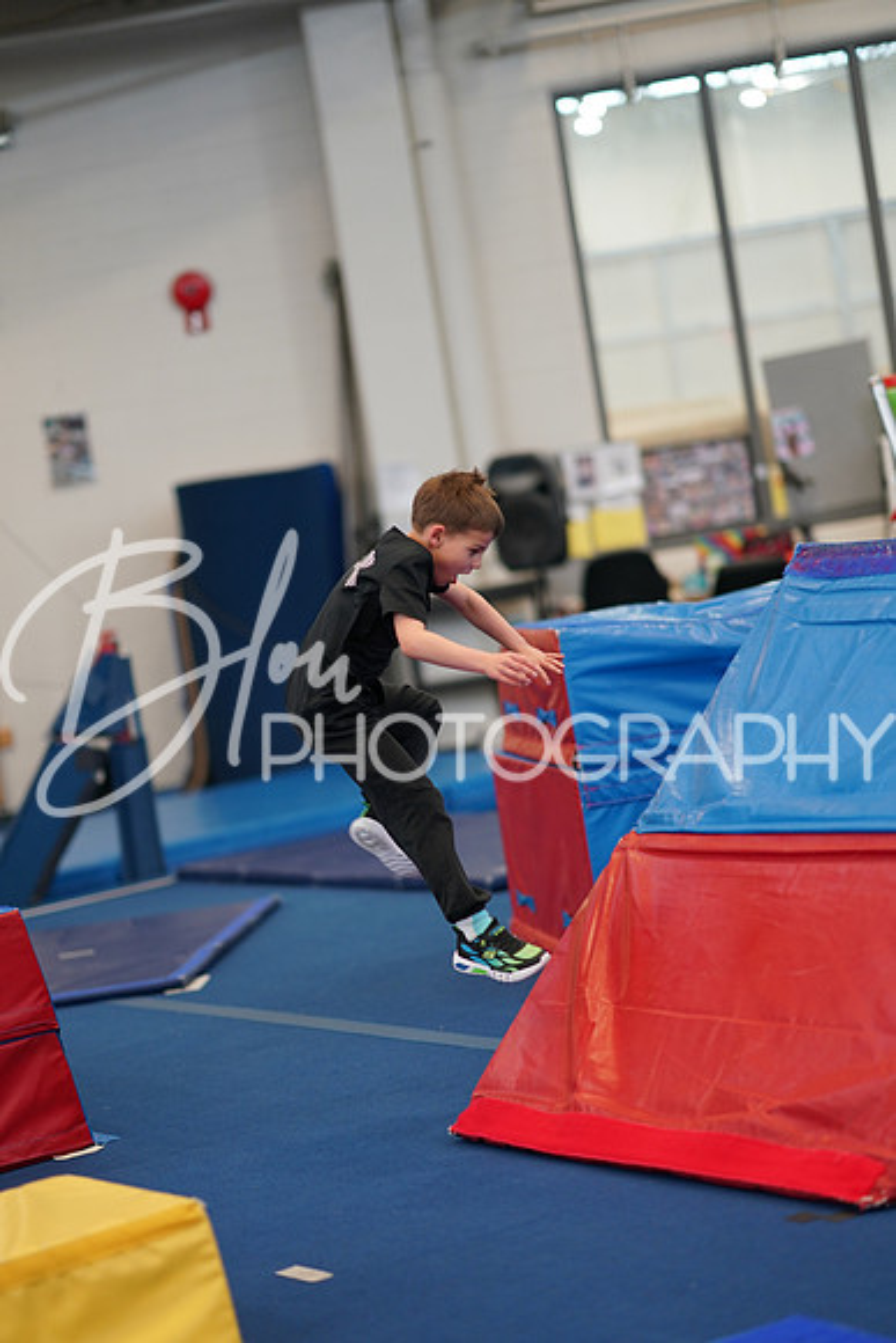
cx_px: 448
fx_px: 3171
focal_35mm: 85
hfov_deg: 16.1
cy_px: 672
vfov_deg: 23.9
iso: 800
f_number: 1.4
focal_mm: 85
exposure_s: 1/500
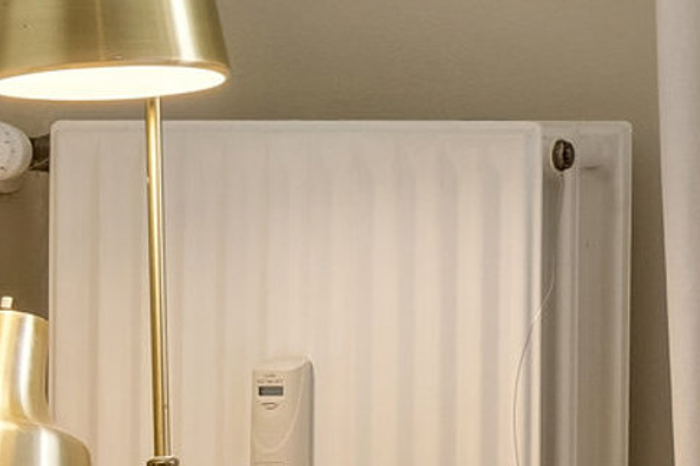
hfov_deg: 10.0
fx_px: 3072
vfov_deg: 8.7
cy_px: 134
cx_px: 2064
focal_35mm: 158
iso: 160
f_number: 9
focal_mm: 20
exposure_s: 1/30
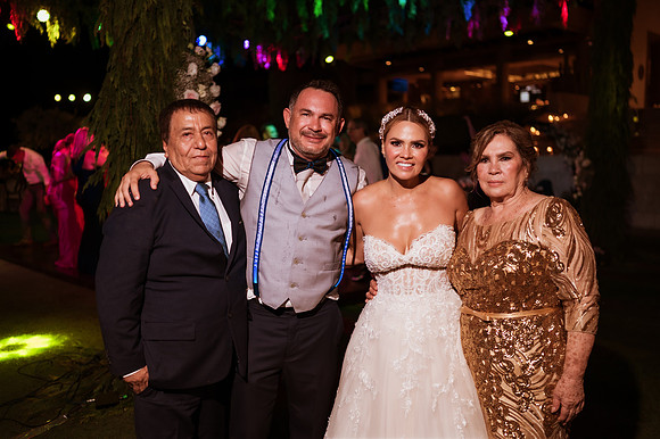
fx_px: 641
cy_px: 220
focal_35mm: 35
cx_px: 330
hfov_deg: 54.5
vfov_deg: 37.8
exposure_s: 1/250
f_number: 1.8
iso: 1000
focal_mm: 35
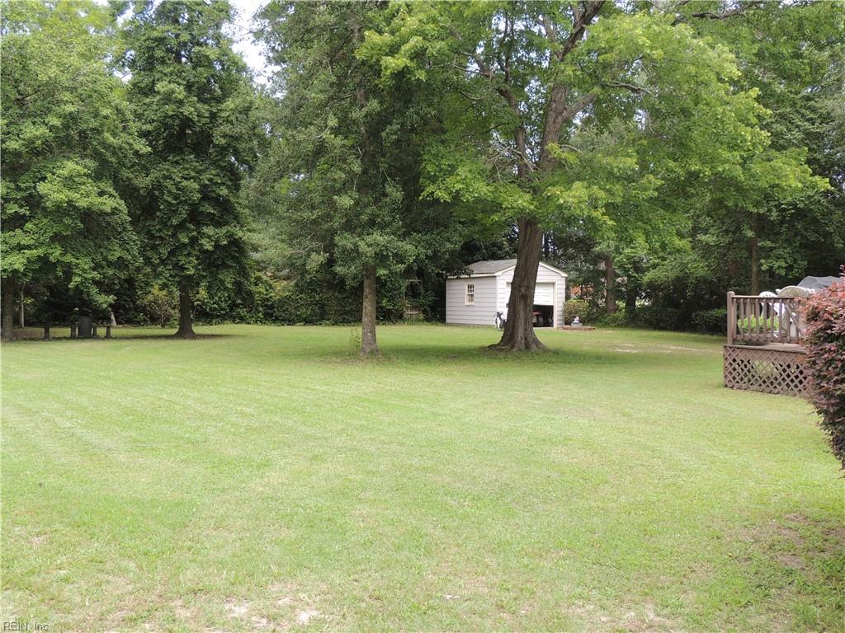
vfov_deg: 42.9
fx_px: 806
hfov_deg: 55.4
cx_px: 422
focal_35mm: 33
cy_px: 316
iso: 100
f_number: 3.2
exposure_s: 1/250
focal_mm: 5.8
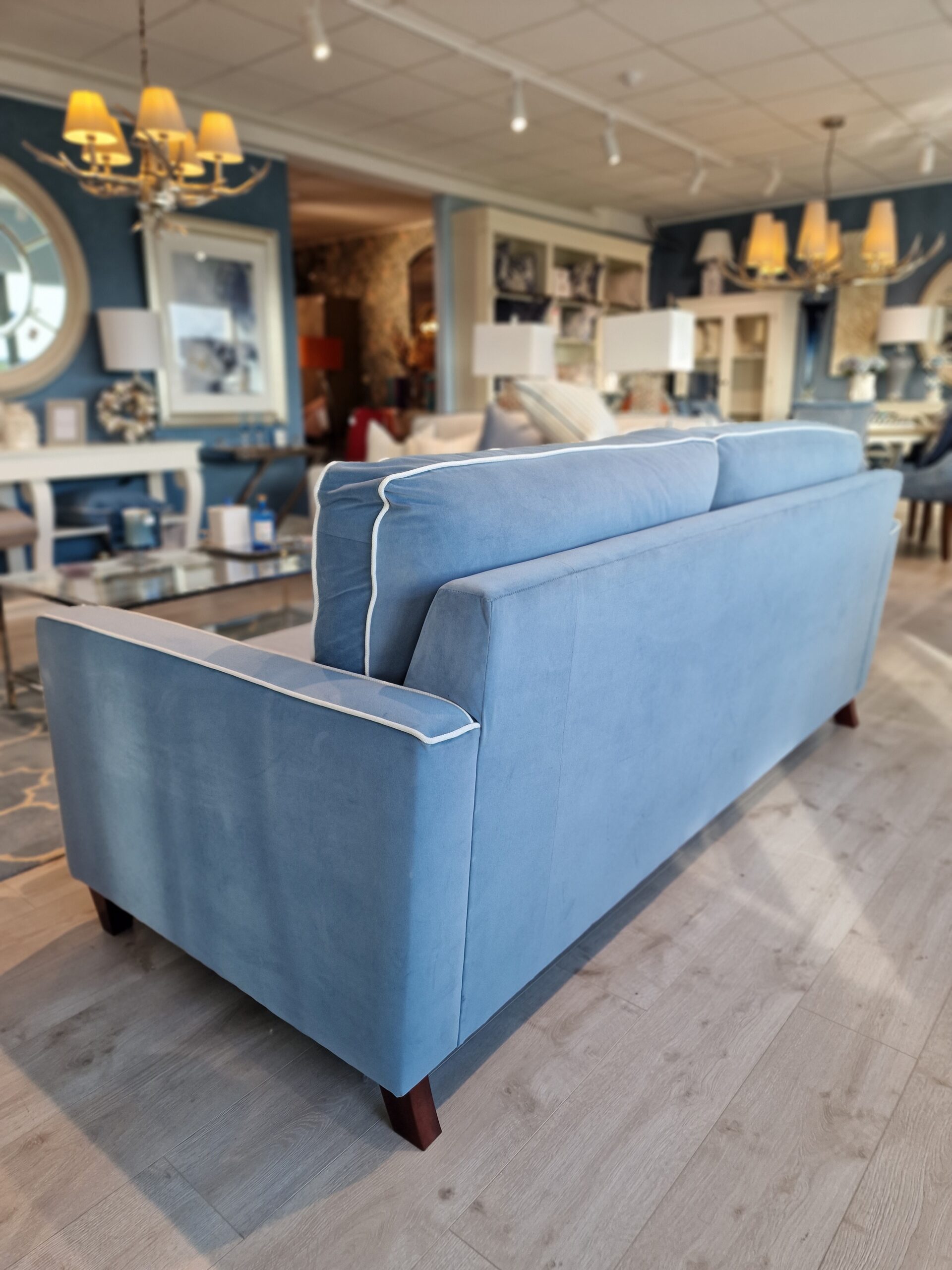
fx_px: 843
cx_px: 476
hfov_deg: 58.9
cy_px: 635
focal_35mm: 23
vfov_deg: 73.9
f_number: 1.8
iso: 50
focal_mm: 6.4
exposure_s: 1/100
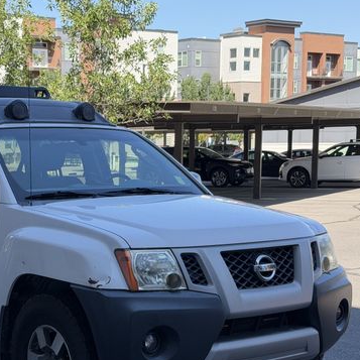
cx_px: 69
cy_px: 228
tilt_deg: -5.4
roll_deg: +0.9
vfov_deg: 22.7
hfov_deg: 22.4
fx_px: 894
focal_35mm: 76
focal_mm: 6.76
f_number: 1.78
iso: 100
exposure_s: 1/1429
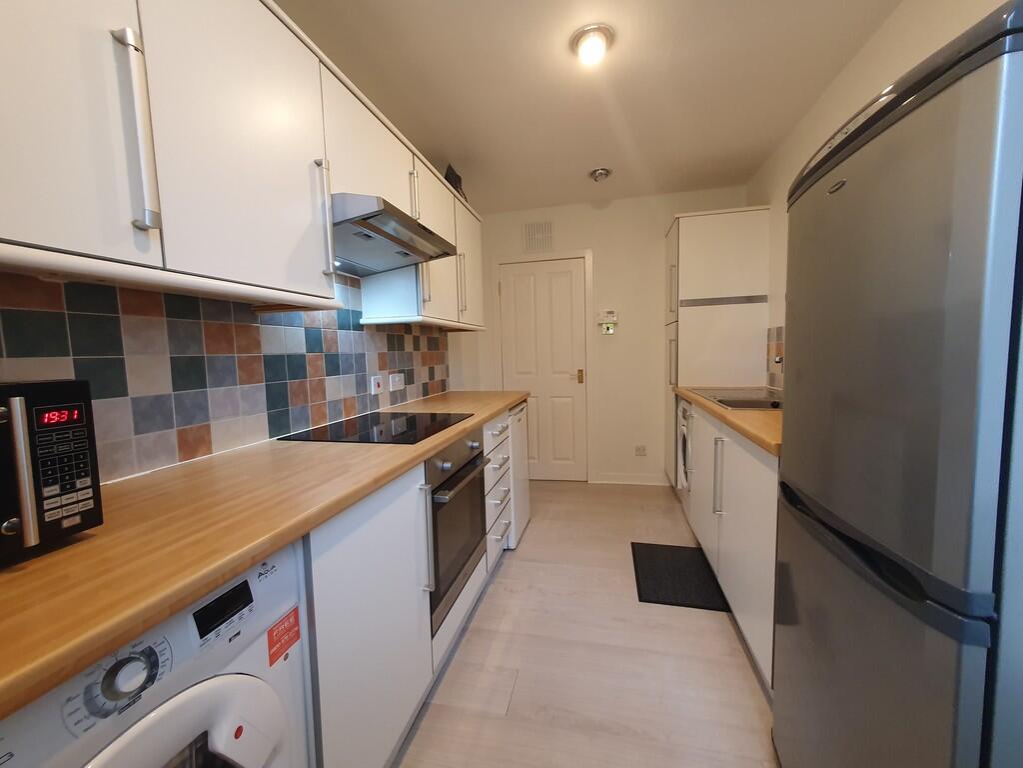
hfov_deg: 106.2
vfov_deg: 89.9
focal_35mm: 13
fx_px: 384
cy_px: 384
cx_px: 512
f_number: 2.2
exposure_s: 1/50
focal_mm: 1.8
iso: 200
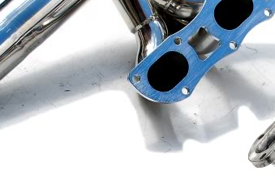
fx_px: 1212
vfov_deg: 8.7
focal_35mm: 159
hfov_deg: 12.8
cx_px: 279
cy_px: 142
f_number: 5
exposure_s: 1/800
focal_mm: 35
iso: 250
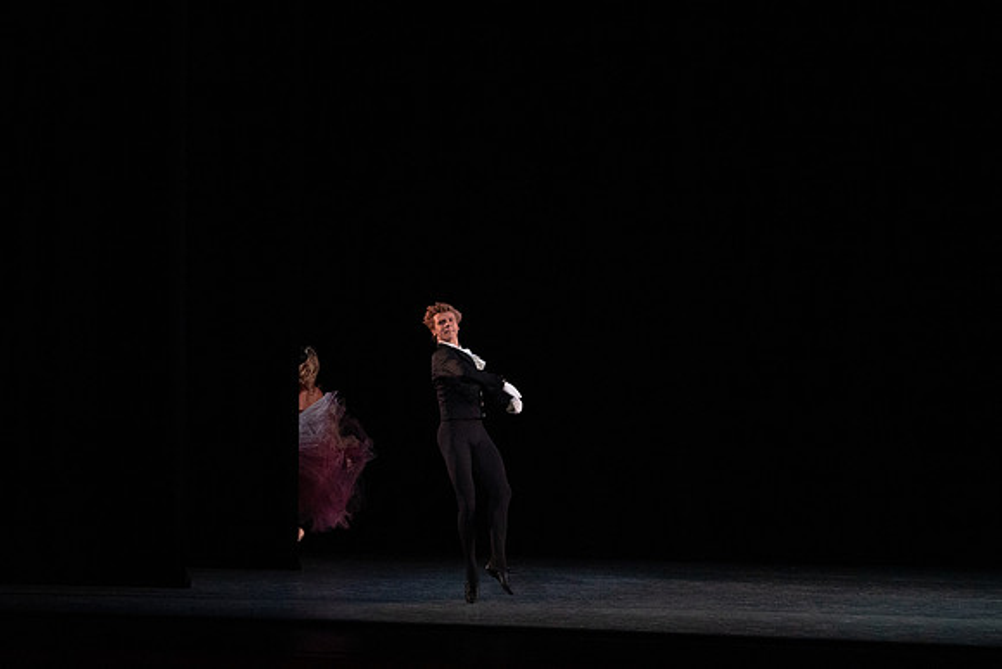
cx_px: 501
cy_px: 334
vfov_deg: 10.8
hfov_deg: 16.1
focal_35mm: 127
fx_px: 3535
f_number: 5.6
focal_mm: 127
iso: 16000
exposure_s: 1/400
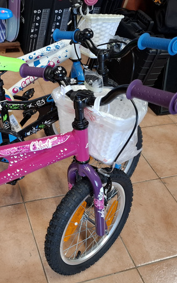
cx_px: 17
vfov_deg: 58.1
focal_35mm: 33
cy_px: 140
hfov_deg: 36.0
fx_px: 255
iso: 250
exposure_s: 1/50
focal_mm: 5.54
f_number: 1.8
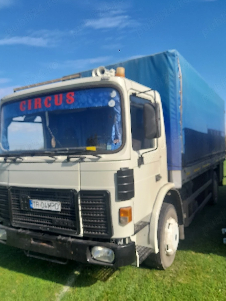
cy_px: 157
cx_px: 114
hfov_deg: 49.8
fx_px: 244
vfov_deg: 63.4
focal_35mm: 28
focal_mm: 4.6
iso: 20
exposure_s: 1/667
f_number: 2
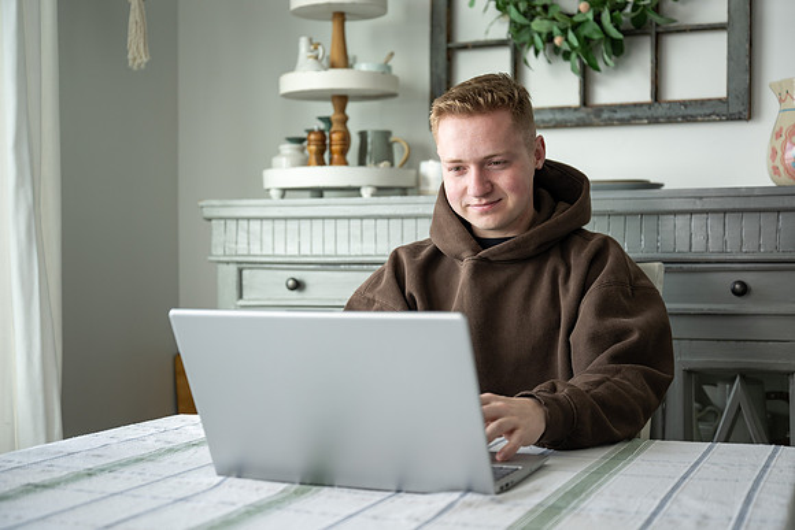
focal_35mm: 50
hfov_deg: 39.6
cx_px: 398
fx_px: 1104
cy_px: 265
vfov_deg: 27.0
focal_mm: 50
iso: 125
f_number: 2.8
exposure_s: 1/320
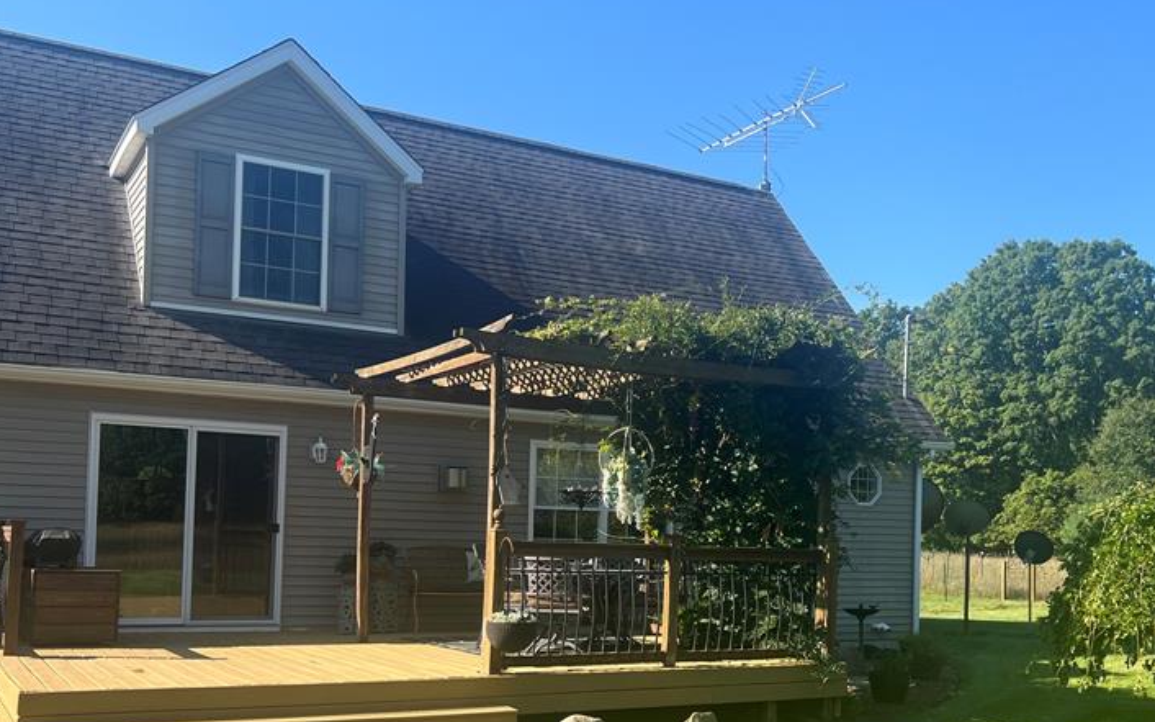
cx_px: 699
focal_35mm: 40
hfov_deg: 49.0
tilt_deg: +0.9
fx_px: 1259
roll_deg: -1.4
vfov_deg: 31.6
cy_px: 504
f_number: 1.5
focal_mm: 5.7
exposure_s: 1/1724
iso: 50
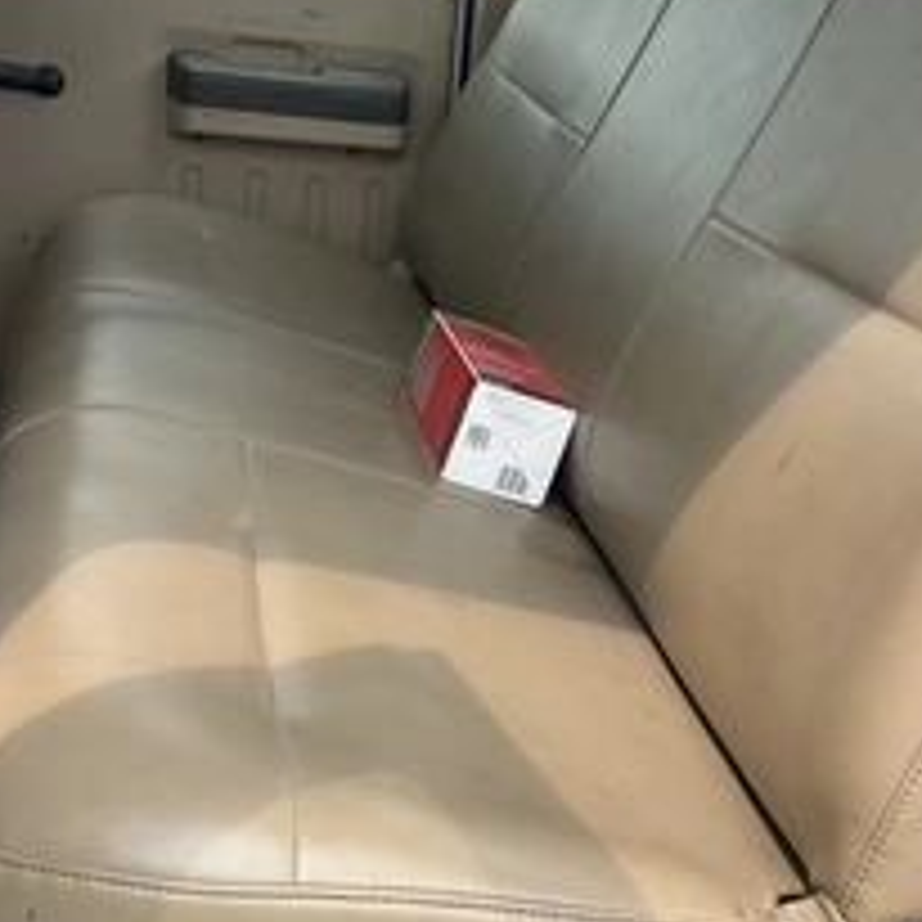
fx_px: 1507
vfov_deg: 34.0
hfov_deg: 34.0
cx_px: 526
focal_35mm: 50
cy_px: 468
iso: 25
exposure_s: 1/461
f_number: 1.8
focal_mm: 3
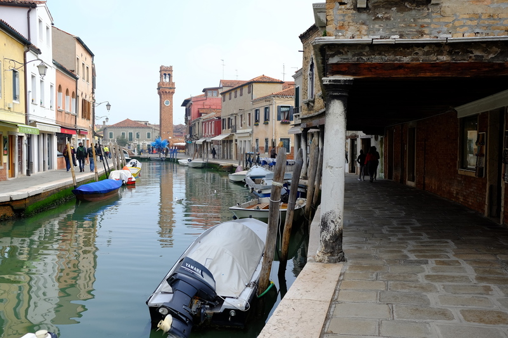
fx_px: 494
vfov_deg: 37.8
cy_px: 169
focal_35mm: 35
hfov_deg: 54.4
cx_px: 254
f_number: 4
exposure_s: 1/750
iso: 200
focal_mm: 23
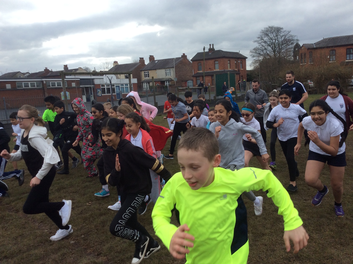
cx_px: 176
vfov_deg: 44.1
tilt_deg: -10.5
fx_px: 326
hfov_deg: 56.9
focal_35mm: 32
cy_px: 132
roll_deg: +4.2
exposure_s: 1/673
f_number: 2.4
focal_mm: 3.3
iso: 32
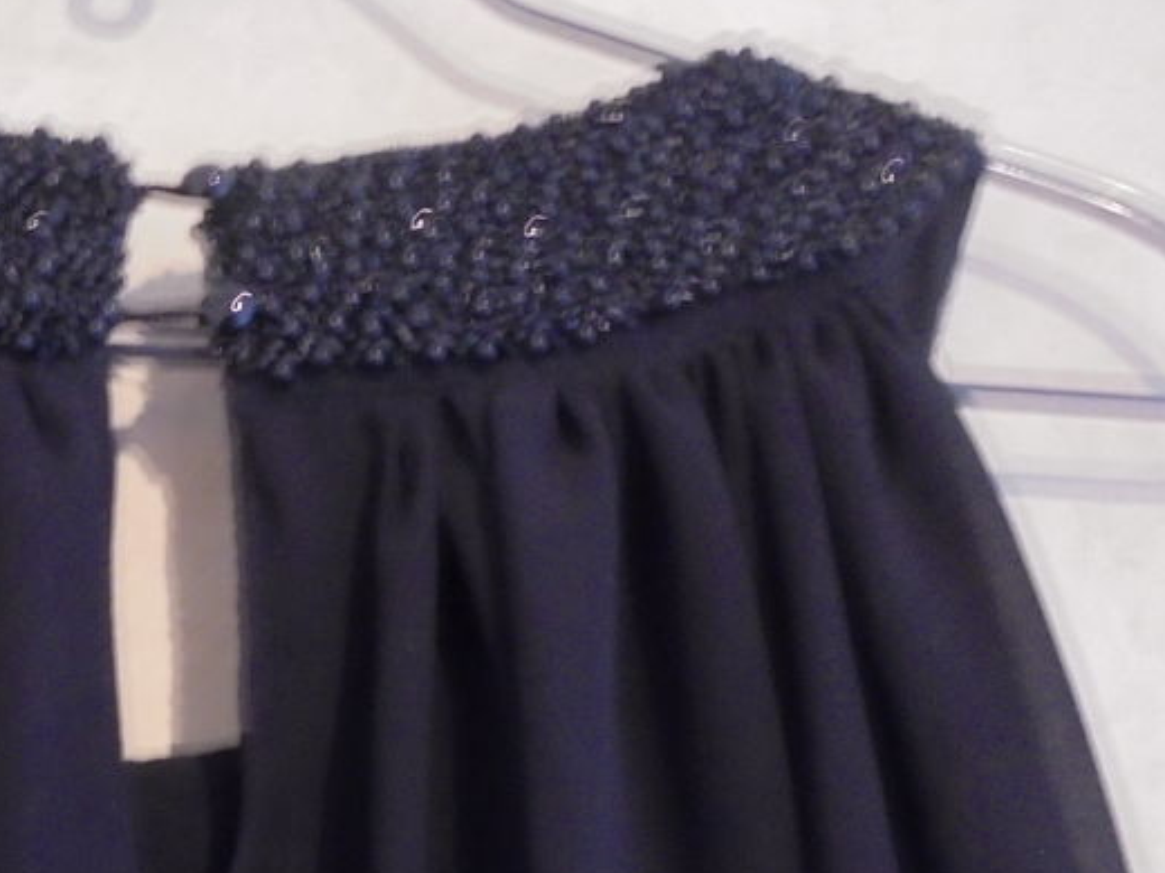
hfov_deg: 36.1
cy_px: 595
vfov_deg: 28.9
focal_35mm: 50
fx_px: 1683
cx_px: 139
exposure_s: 1/4
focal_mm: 4.6
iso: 400
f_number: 3.5
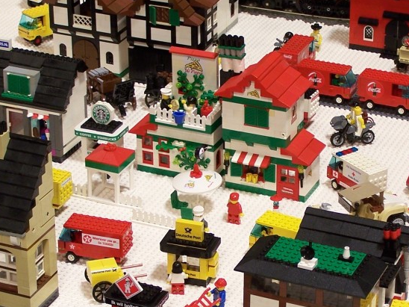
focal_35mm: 129
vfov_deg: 11.5
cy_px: 224
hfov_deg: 15.2
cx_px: 300
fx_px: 1524
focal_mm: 11.5
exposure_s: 1/2
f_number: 3.2
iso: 80
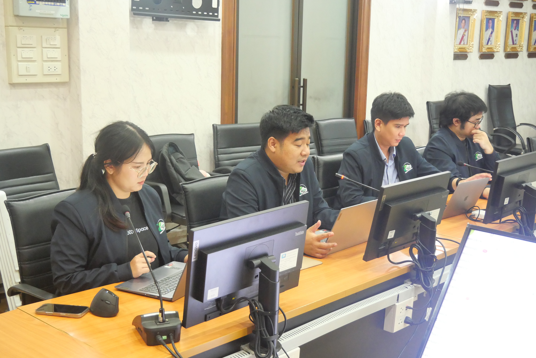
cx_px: 268
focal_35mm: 45
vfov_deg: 29.9
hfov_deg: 43.6
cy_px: 179
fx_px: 670
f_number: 4.2
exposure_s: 1/30
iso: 3200
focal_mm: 22
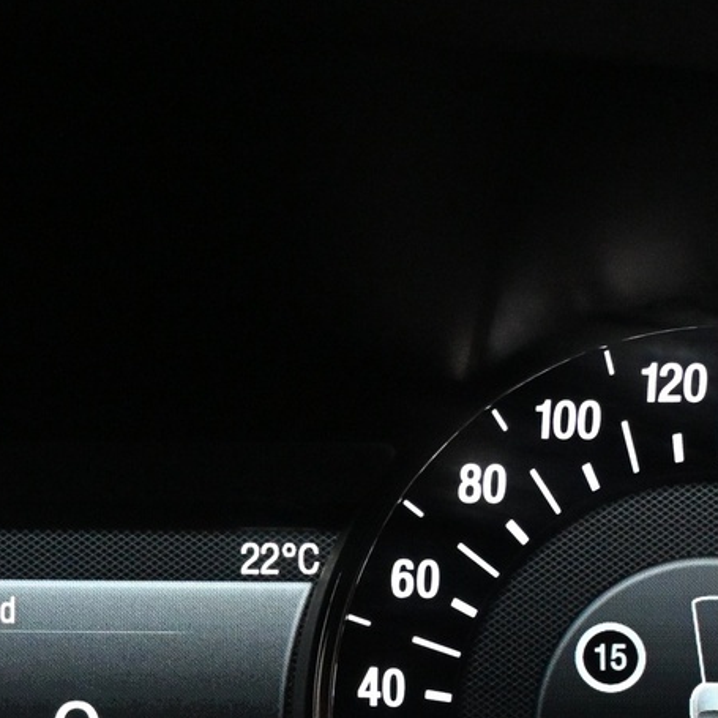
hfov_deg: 15.2
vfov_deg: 15.1
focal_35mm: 114
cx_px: 69
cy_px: 691
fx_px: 2664
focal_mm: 25
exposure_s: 1/250
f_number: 4.2
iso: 4000
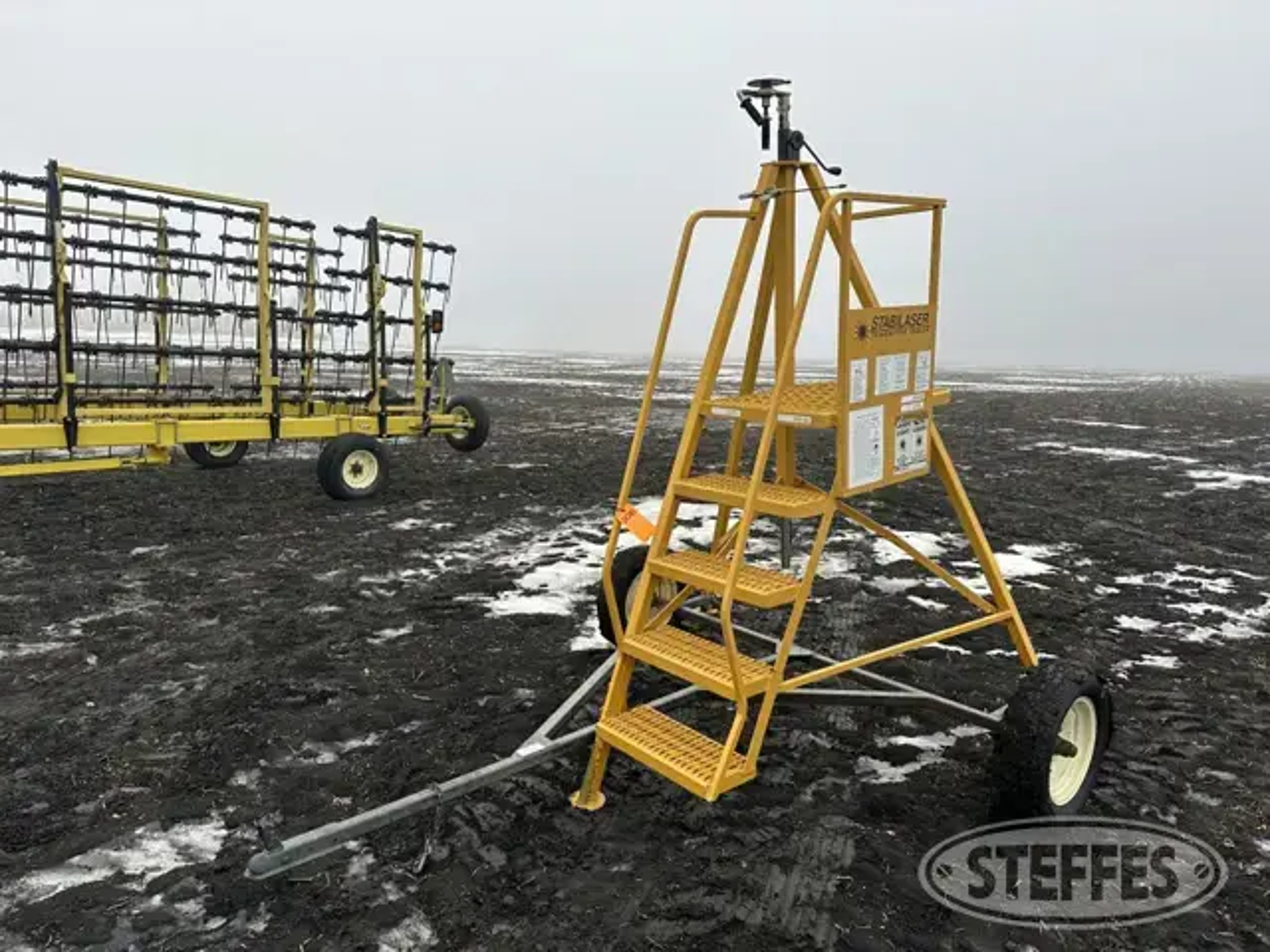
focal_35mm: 24
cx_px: 635
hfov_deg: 71.6
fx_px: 881
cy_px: 476
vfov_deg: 56.8
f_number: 1.78
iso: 80
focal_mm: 6.86
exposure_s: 1/672
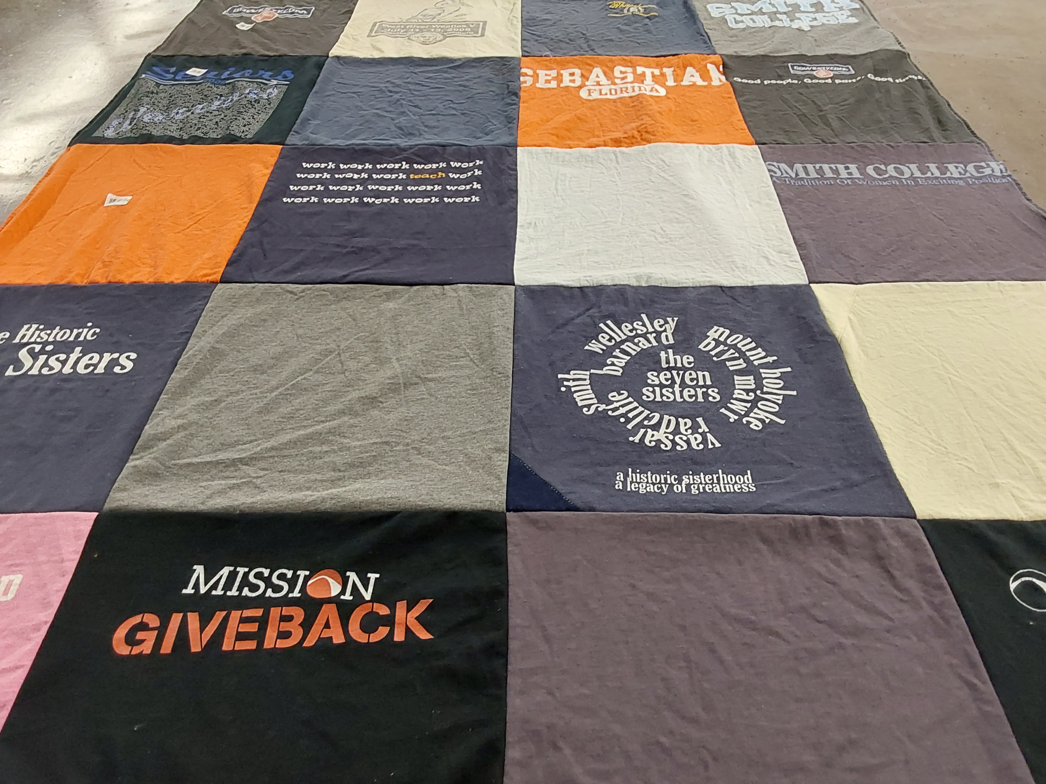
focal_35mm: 28
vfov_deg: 49.7
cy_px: 392
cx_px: 523
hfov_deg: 63.4
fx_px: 846
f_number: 1.9
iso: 200
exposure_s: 1/60
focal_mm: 2.91
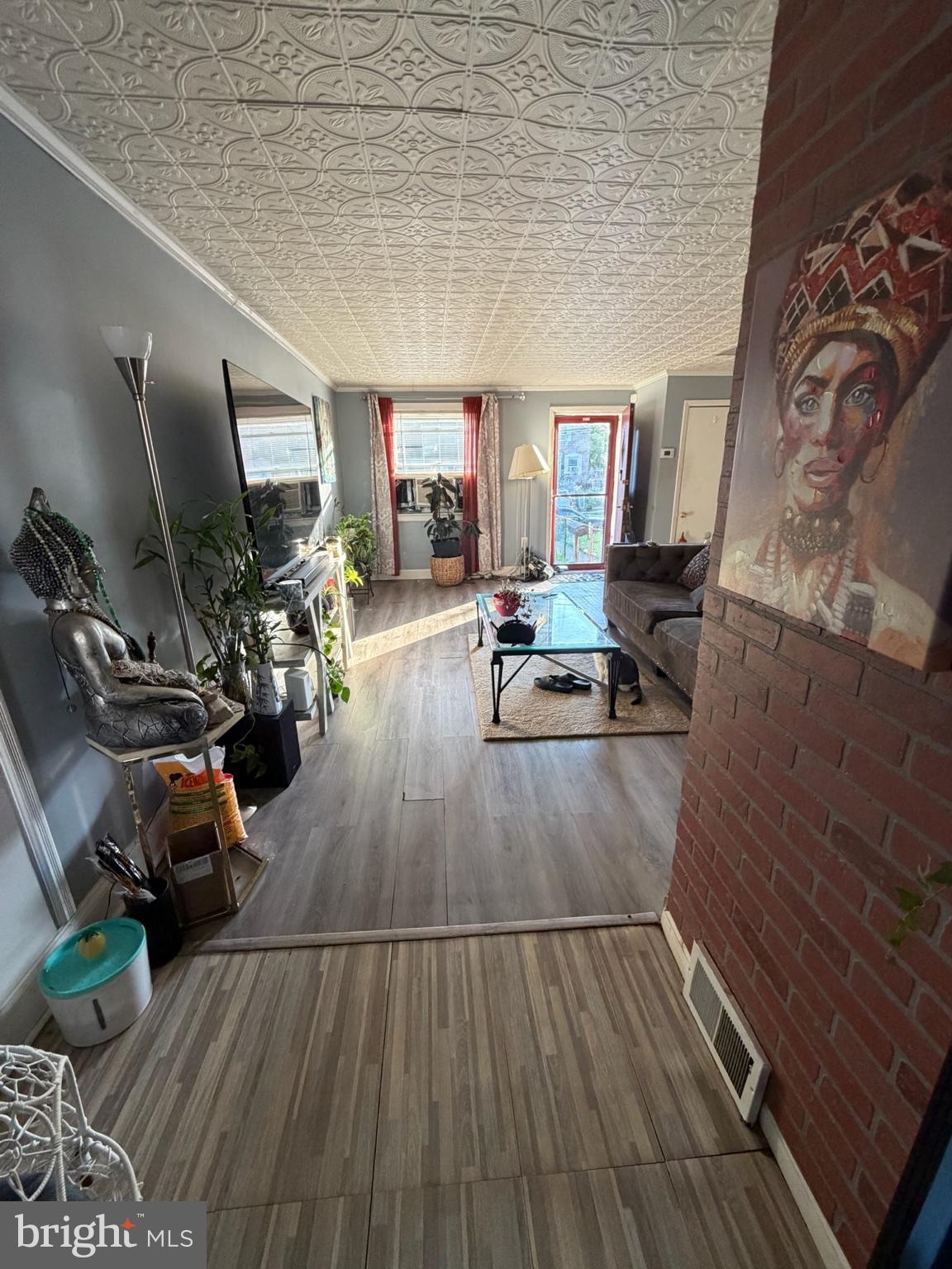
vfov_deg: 102.1
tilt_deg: -17.0
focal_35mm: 14
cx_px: 476
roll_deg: +1.1
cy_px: 634
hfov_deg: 85.7
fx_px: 513
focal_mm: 2.22
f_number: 2.2
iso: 320
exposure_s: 1/84
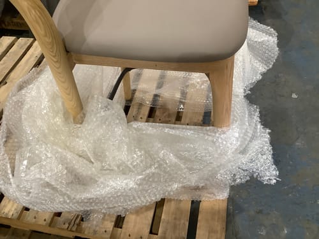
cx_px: 160
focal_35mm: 31
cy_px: 120
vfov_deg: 45.4
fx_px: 286
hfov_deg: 58.4
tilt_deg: -49.6
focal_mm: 3.3
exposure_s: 1/50
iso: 160
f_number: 2.4
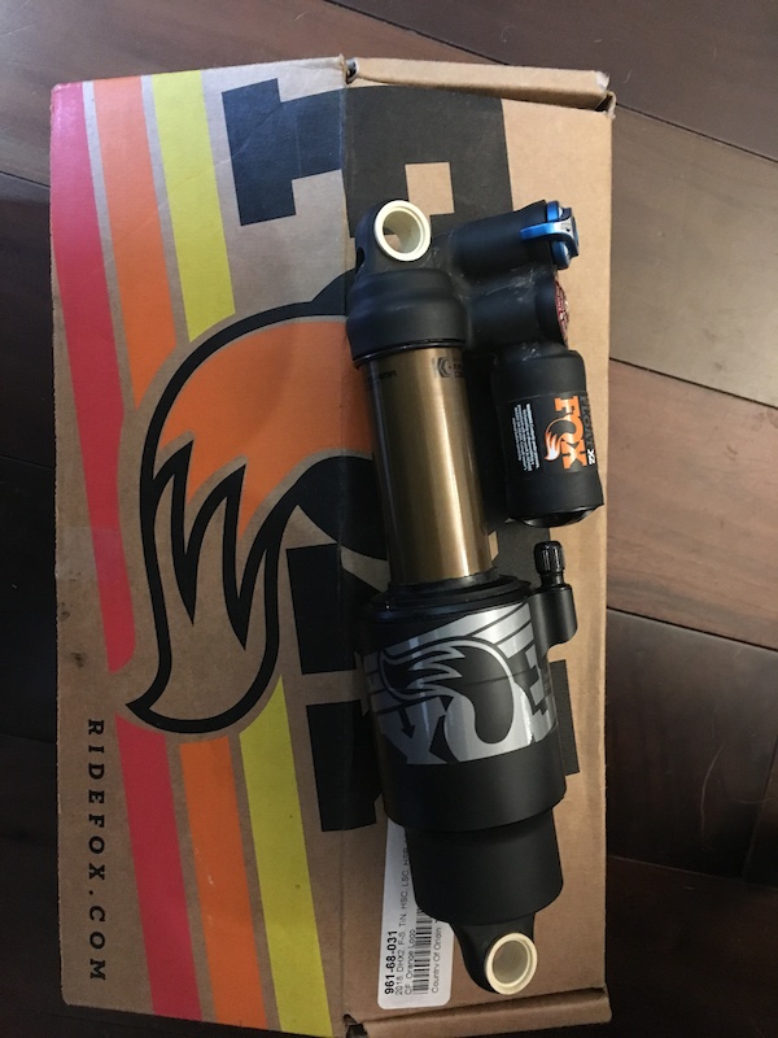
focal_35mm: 29
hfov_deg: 48.2
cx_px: 389
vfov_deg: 61.7
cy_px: 519
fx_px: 869
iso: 400
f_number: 2.2
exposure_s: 1/17
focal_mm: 4.15
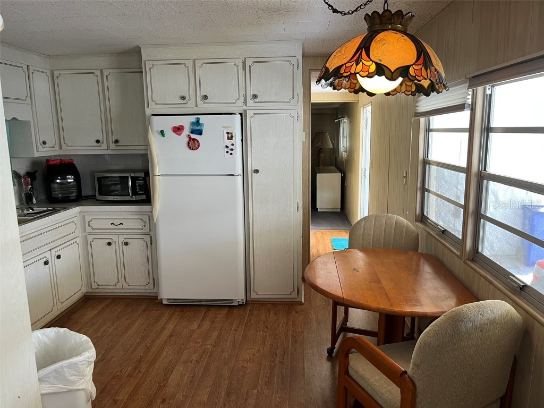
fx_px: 409
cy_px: 204
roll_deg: +0.8
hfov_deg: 67.3
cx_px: 272
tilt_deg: -10.0
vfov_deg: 53.1
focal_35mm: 26
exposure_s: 1/60
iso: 80
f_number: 1.6
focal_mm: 5.1
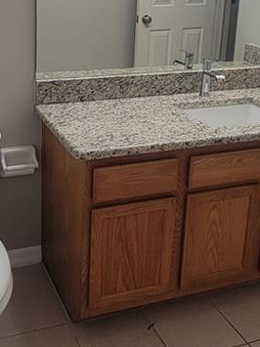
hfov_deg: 30.9
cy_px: 76
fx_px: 461
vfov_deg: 39.8
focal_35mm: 46
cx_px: 64
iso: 100
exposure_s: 1/60
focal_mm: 2.2
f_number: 2.2
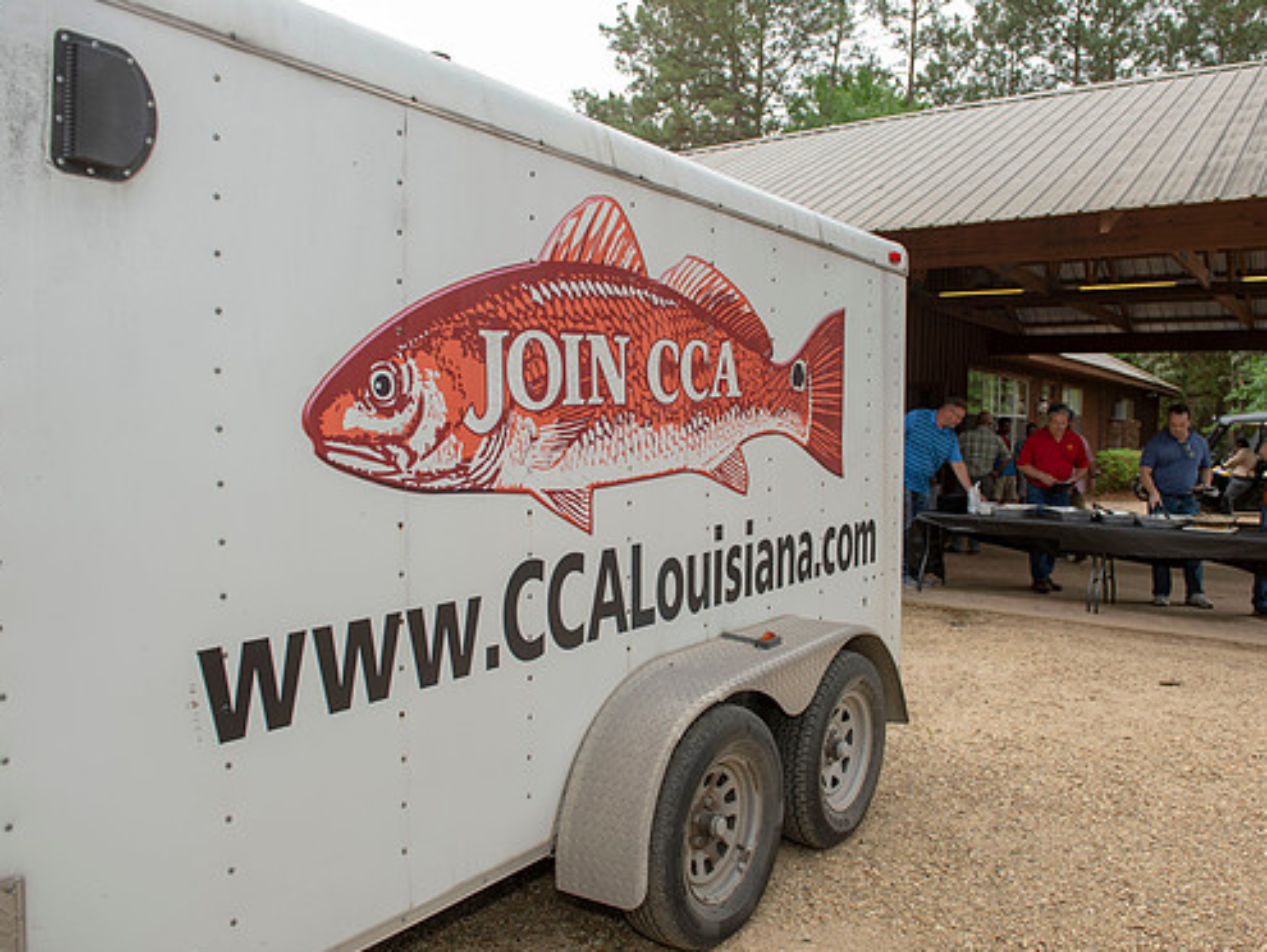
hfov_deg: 65.2
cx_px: 686
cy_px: 473
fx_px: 989
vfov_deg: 51.4
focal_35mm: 27
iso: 50
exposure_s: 1/160
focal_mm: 24
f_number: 5
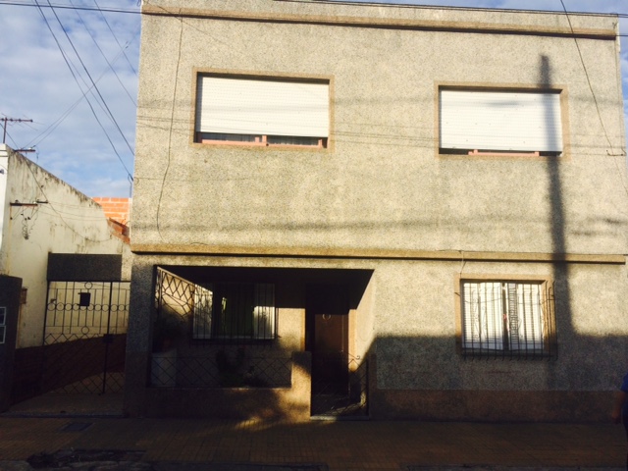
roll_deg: +1.1
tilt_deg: +8.8
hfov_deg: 61.7
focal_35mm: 29
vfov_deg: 48.2
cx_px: 314
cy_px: 236
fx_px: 526
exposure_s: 1/2564
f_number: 2.2
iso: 32
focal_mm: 4.15
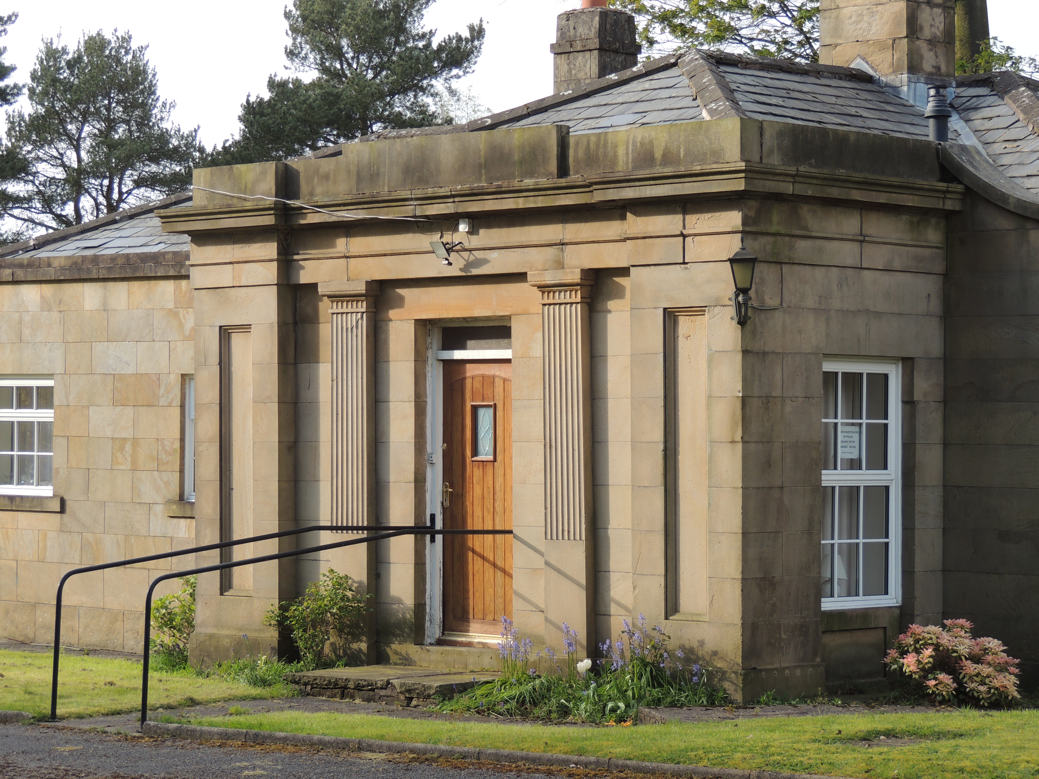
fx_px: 3032
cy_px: 391
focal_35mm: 101
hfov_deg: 19.4
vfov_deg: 14.6
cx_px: 520
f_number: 4.1
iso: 100
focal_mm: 17.8
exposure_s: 1/100
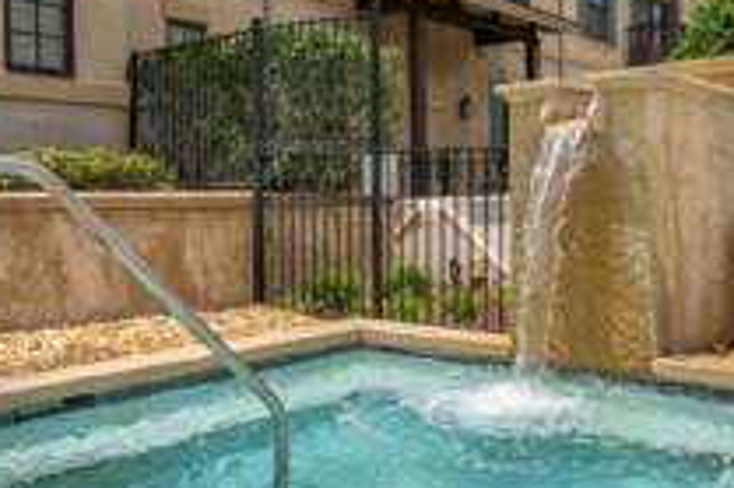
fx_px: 795
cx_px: 404
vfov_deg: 34.1
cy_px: 228
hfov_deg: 49.5
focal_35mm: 39
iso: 800
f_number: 14
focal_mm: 17
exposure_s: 1/320
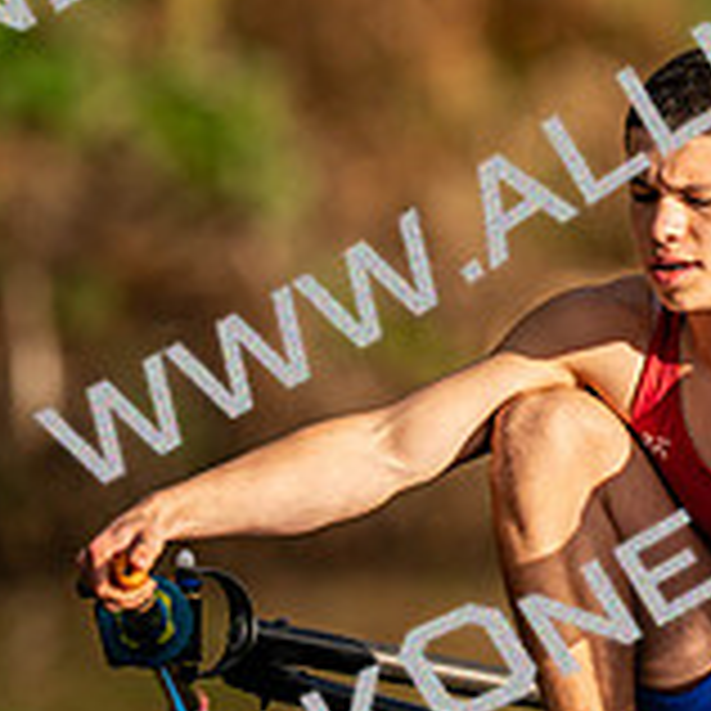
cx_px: 594
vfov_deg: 0.9
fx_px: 43548
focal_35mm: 1874
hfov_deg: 0.9
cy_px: 497
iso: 200
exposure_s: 1/2500
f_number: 4
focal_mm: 600
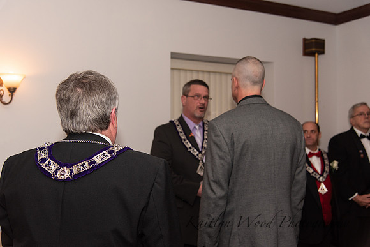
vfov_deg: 33.4
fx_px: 411
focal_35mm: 40
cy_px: 124
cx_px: 185
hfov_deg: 48.4
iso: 800
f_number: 4
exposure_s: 1/200
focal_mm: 40
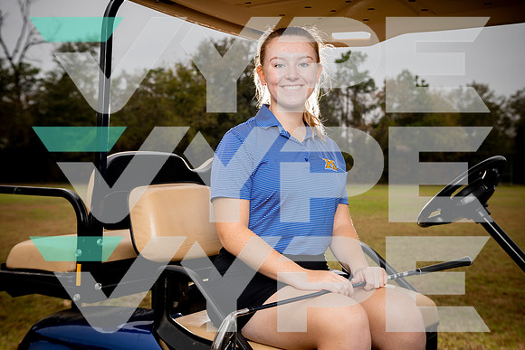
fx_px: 627
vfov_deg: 31.2
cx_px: 262
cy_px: 175
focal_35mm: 43
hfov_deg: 45.4
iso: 200
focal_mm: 43
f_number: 4.5
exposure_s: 1/250
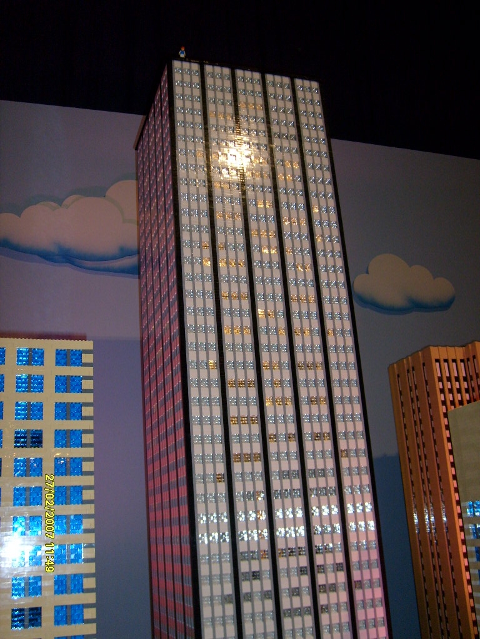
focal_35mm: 35
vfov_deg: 52.6
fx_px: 647
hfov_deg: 40.7
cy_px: 320
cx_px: 240
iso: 100
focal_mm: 5.8
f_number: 2.8
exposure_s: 1/45
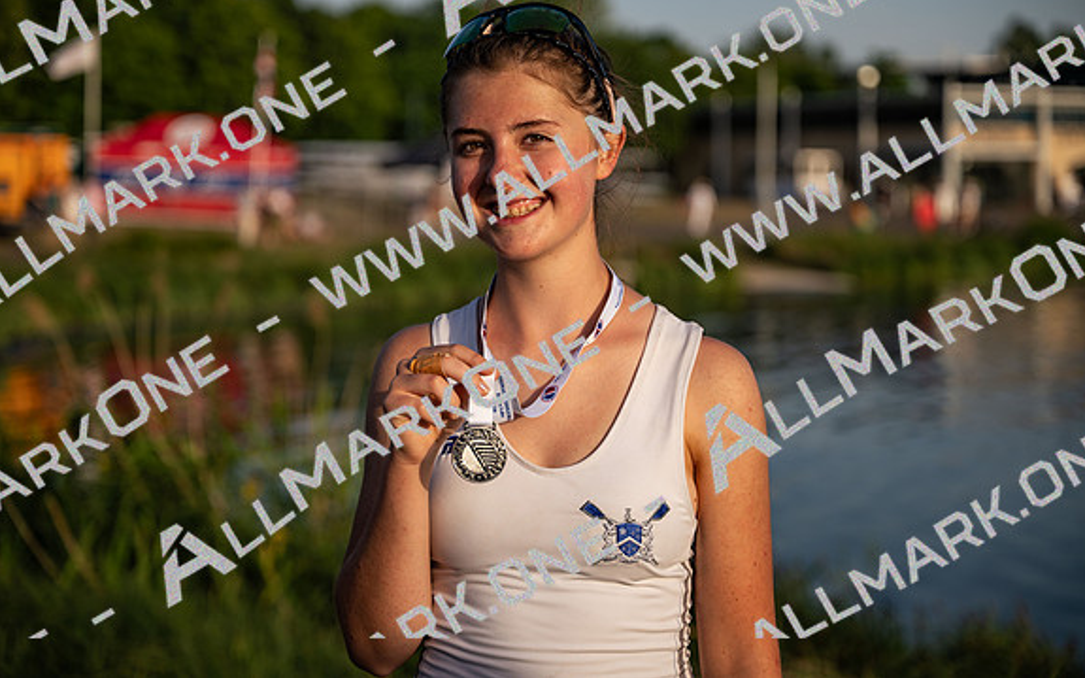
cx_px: 543
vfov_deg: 18.1
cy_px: 314
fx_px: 2128
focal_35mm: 72
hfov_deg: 28.6
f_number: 2.8
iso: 64
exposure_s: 1/1600
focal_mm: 70
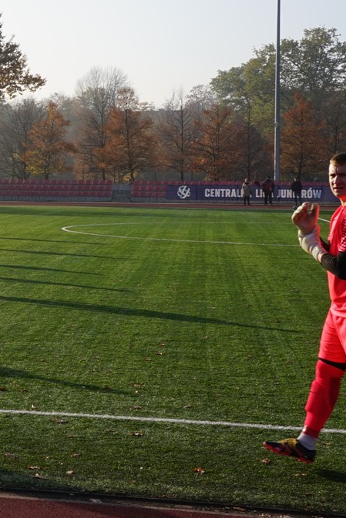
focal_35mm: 70
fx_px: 1009
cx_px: -10
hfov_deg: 18.9
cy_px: 259
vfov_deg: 28.8
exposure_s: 1/80
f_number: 13
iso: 100
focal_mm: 31
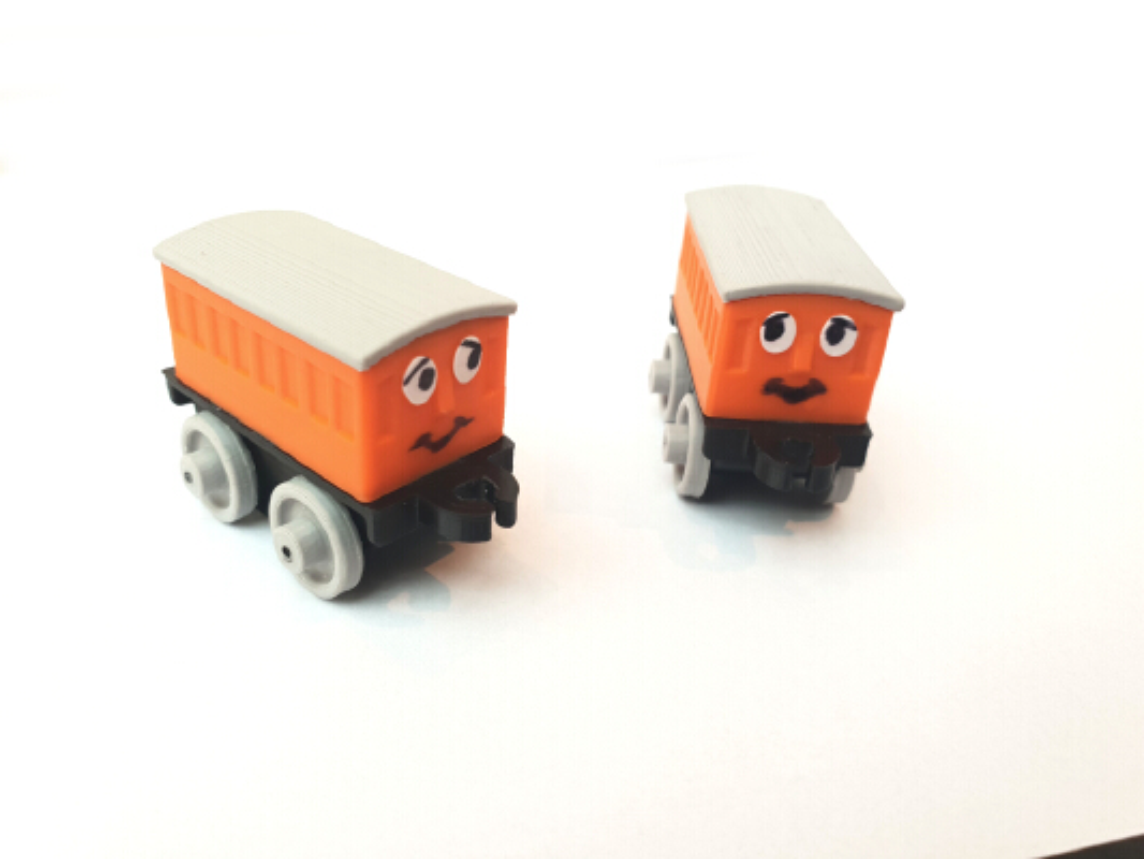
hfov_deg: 67.3
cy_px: 430
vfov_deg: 53.1
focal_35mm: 26
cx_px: 572
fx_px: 859
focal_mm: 4.3
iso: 50
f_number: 2.4
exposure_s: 1/50
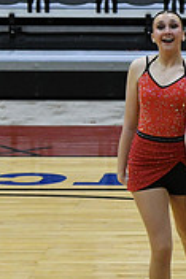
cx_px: 458
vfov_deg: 4.4
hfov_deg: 2.9
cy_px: 151
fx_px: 3642
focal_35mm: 469
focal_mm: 95
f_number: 4
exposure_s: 1/500
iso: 5000
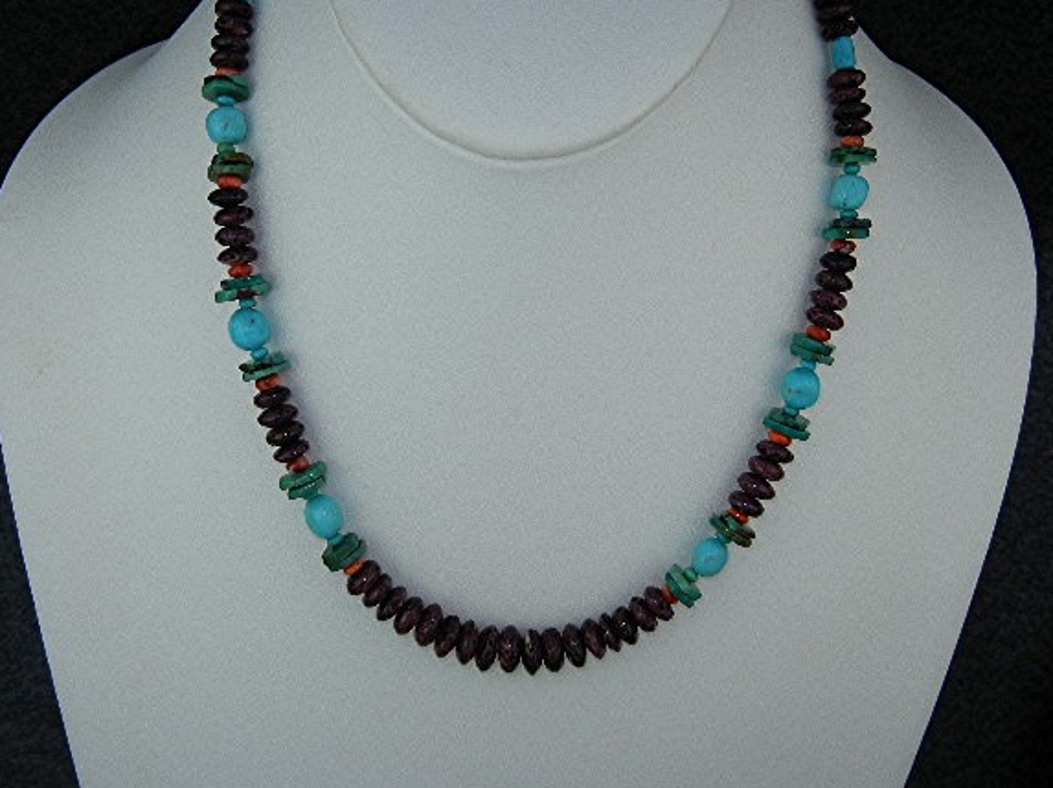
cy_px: 356
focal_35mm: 38
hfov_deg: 49.0
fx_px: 1155
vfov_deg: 37.6
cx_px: 513
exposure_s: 1/45.1
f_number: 3.6
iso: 160
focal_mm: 6.2
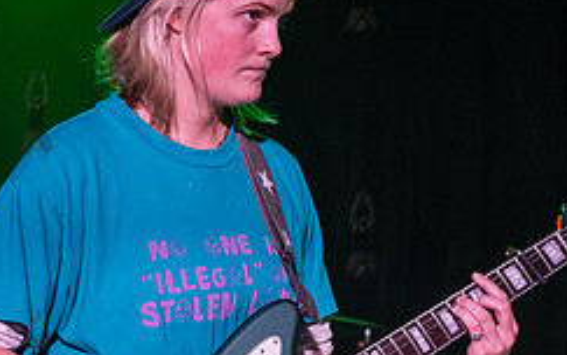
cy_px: 231
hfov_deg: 16.2
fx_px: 1994
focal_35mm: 129
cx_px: 307
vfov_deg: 10.2
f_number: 3.2
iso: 16000
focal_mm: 49
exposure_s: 1/320
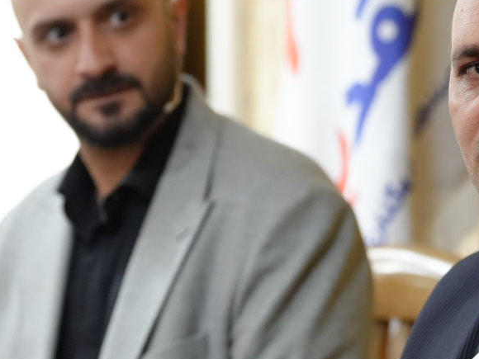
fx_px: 3750
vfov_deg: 5.5
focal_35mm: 271
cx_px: 493
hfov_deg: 7.3
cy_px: 150
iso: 3200
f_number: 2.8
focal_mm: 101
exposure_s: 1/160
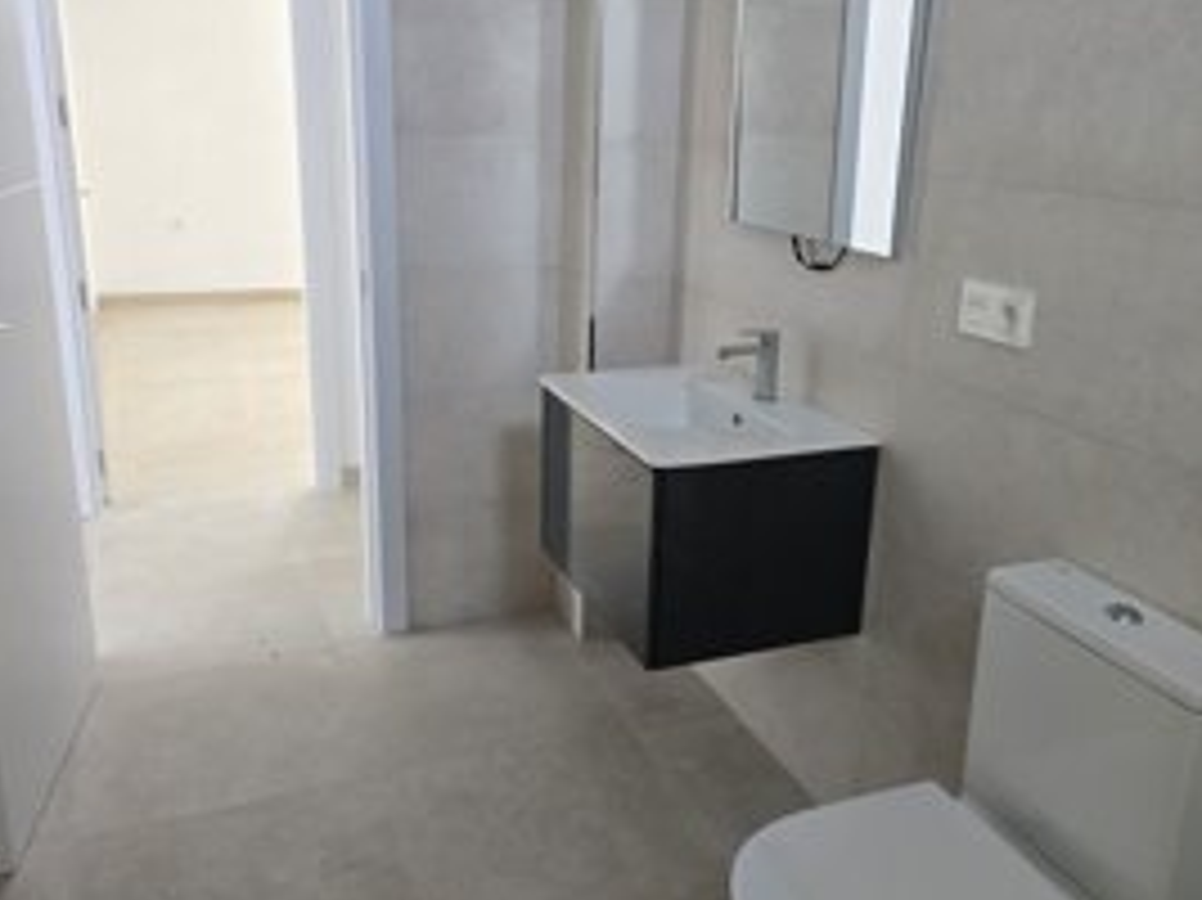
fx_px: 1076
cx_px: 626
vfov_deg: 45.4
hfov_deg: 58.4
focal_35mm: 31
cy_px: 410
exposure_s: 1/120
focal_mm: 6.3
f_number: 1.7
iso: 640
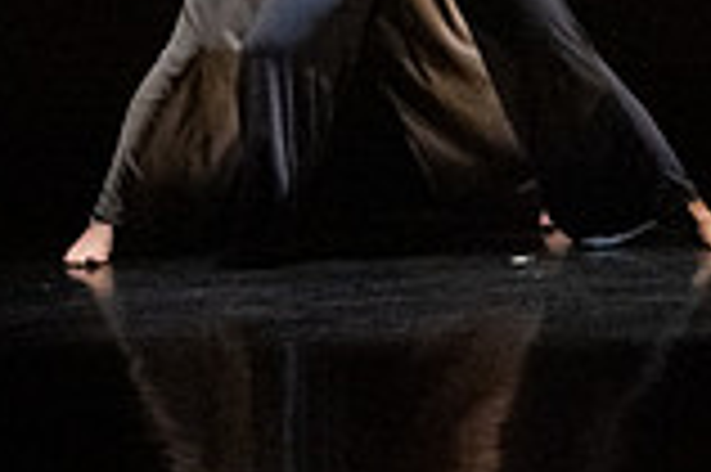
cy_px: -272
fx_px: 7655
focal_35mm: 388
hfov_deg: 5.3
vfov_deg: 3.5
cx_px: 426
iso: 4000
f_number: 3.5
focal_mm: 75
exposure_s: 1/400
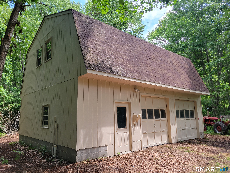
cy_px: 86
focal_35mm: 26
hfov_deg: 67.3
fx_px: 173
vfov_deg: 53.1
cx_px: 115
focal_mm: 5.4
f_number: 1.8
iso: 40
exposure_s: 1/199
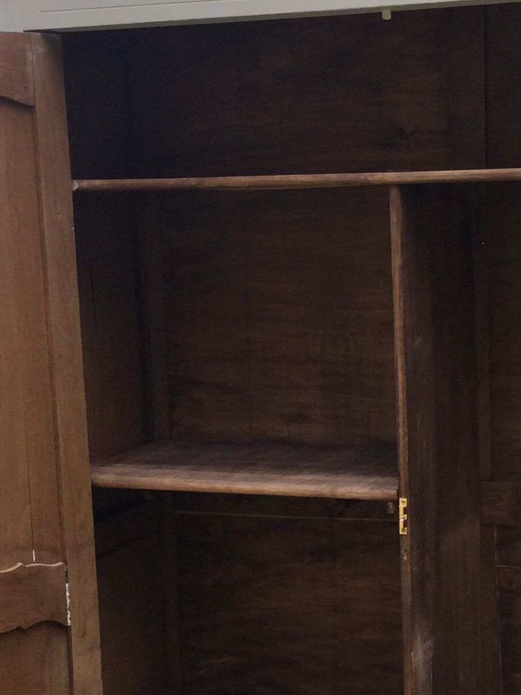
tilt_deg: -10.7
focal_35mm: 84
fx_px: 1687
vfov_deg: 23.2
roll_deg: +1.7
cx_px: 323
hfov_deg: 17.5
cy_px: 463
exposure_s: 1/322
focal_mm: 3.3
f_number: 2.4
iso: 25
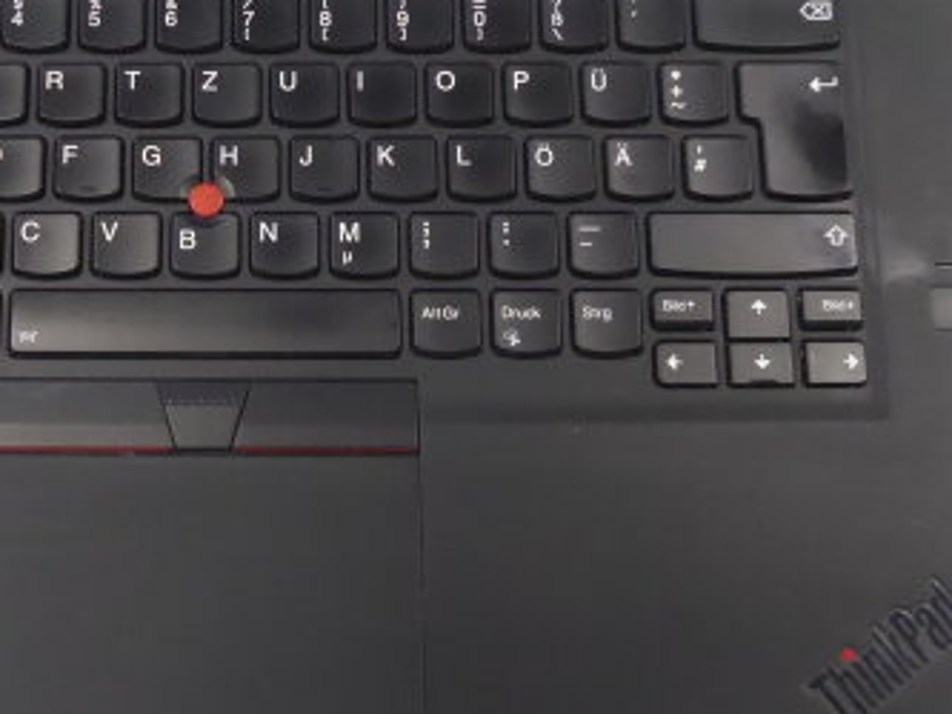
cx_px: 260
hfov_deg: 41.1
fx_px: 1238
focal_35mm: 45
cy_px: 348
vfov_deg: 32.2
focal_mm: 4.3
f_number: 3.3
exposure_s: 1/60
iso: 800
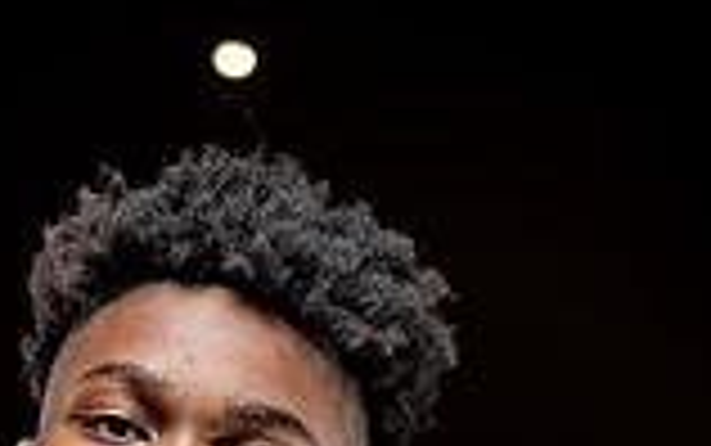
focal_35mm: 151
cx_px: 45
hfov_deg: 13.7
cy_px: 978
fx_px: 2928
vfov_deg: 8.2
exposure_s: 1/250
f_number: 5.6
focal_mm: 52
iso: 320
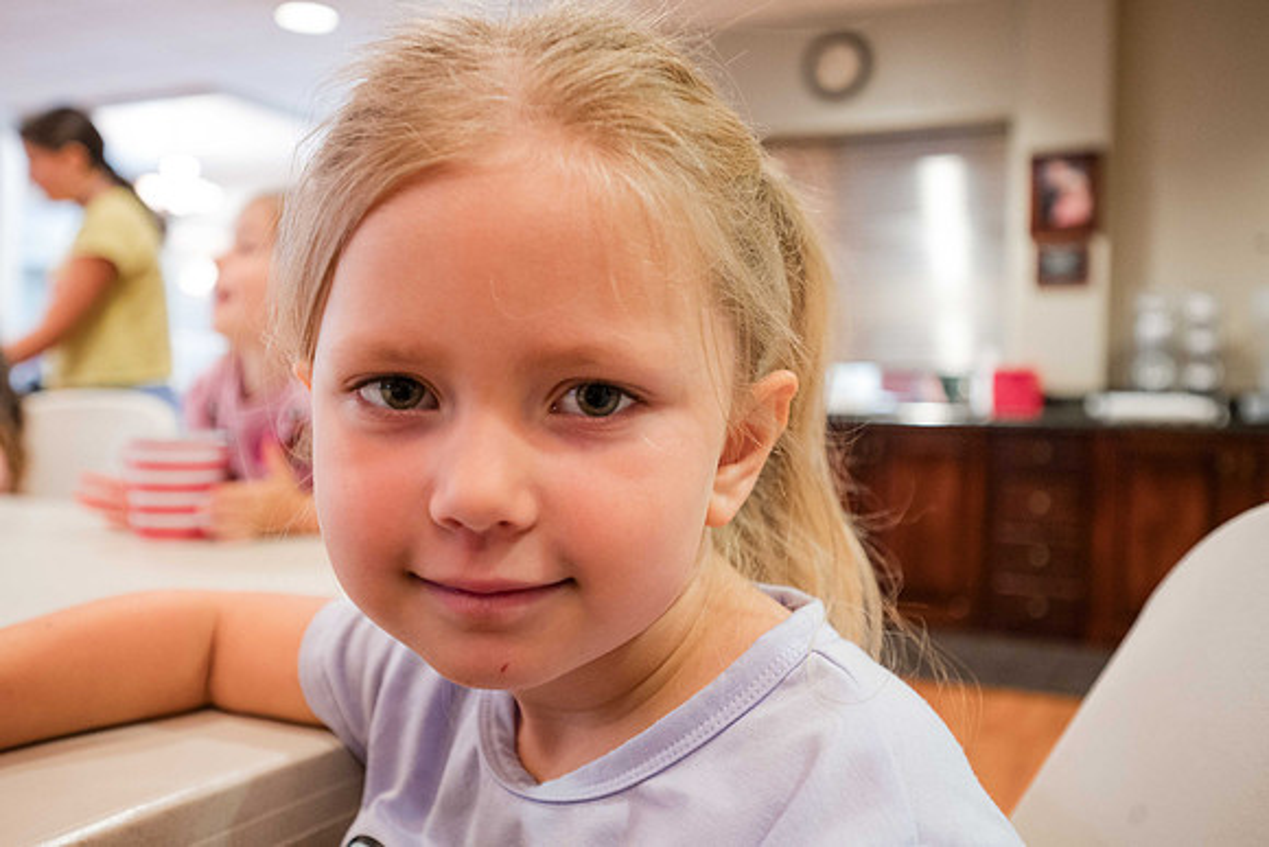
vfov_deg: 41.1
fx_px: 1129
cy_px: 417
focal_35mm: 32
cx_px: 632
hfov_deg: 58.7
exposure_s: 1/80
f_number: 4
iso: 3200
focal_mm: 30
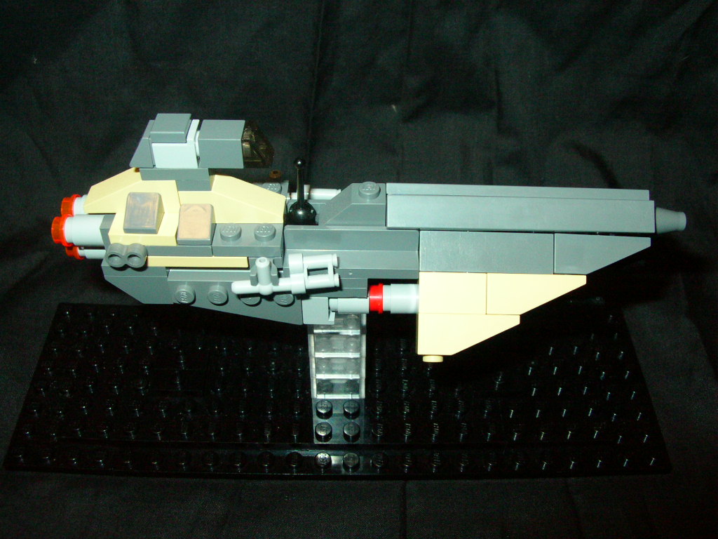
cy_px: 270
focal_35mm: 36
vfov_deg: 39.7
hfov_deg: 51.4
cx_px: 359
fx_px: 747
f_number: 3.7
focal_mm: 6
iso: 200
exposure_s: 1/60.1
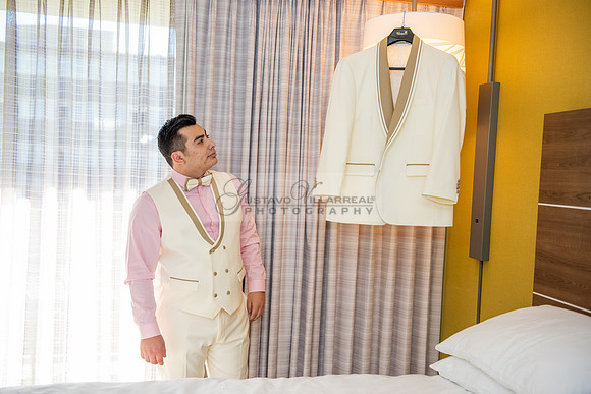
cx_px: 296
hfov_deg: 50.7
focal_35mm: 38
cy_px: 197
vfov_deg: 35.1
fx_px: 624
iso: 500
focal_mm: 38
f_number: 3.5
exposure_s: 1/250
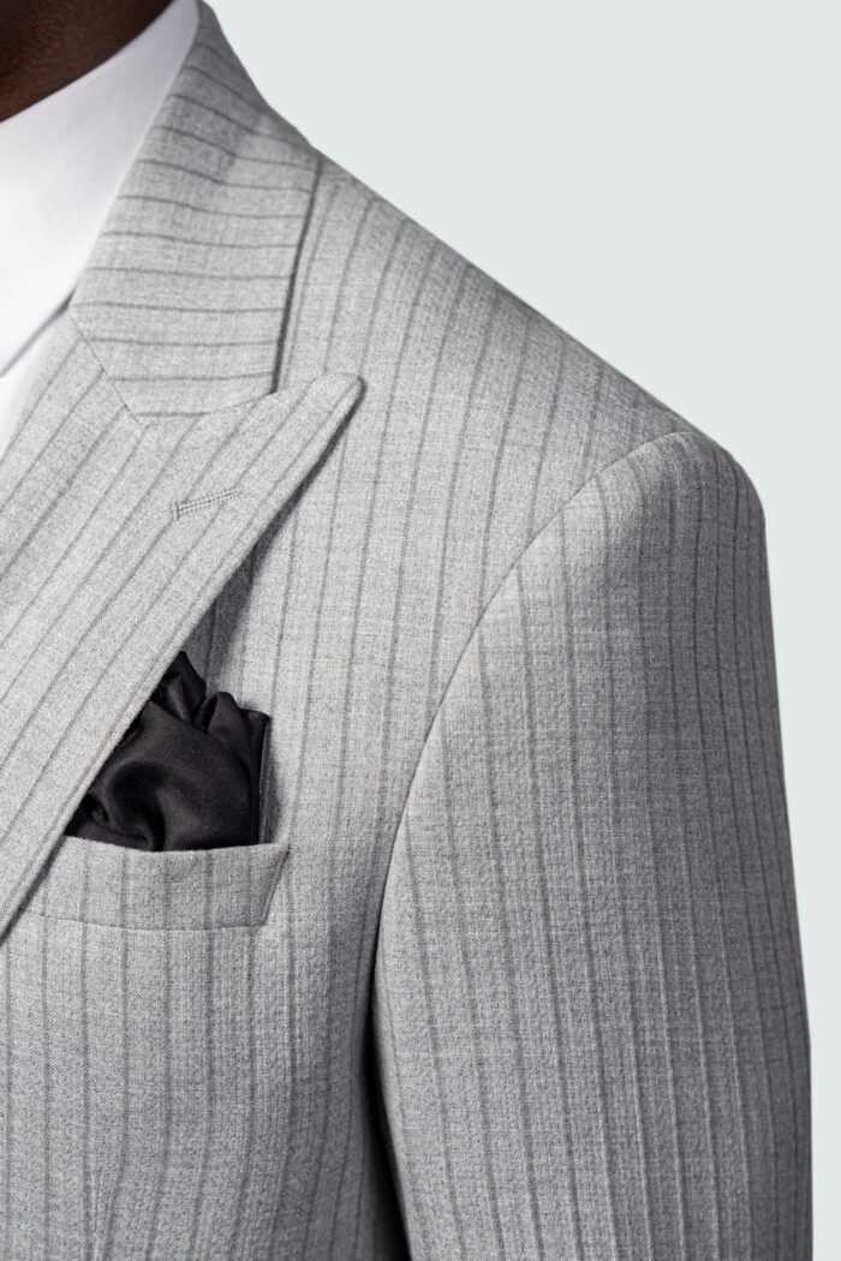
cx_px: 420
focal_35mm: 91
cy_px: 630
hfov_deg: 15.0
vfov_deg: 22.4
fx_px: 3189
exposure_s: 1/100
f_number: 3.5
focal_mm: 61
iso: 100
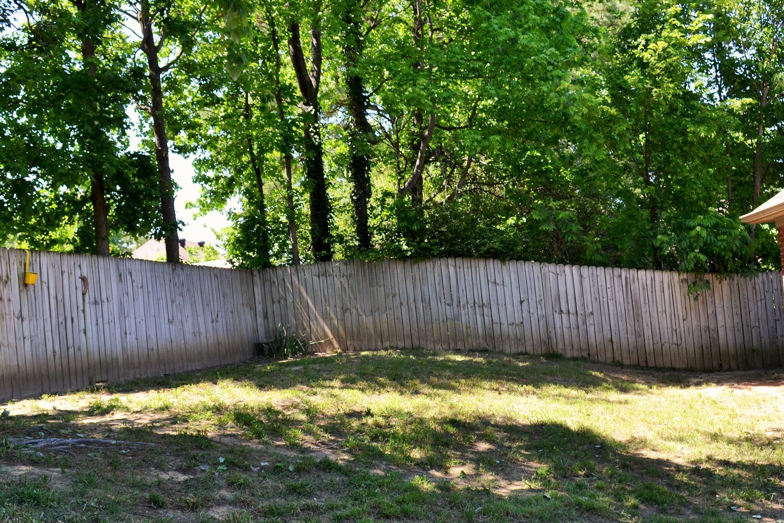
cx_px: 407
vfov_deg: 35.0
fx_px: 827
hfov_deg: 50.7
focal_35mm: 38
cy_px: 308
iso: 160
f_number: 5.6
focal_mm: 18
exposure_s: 1/125
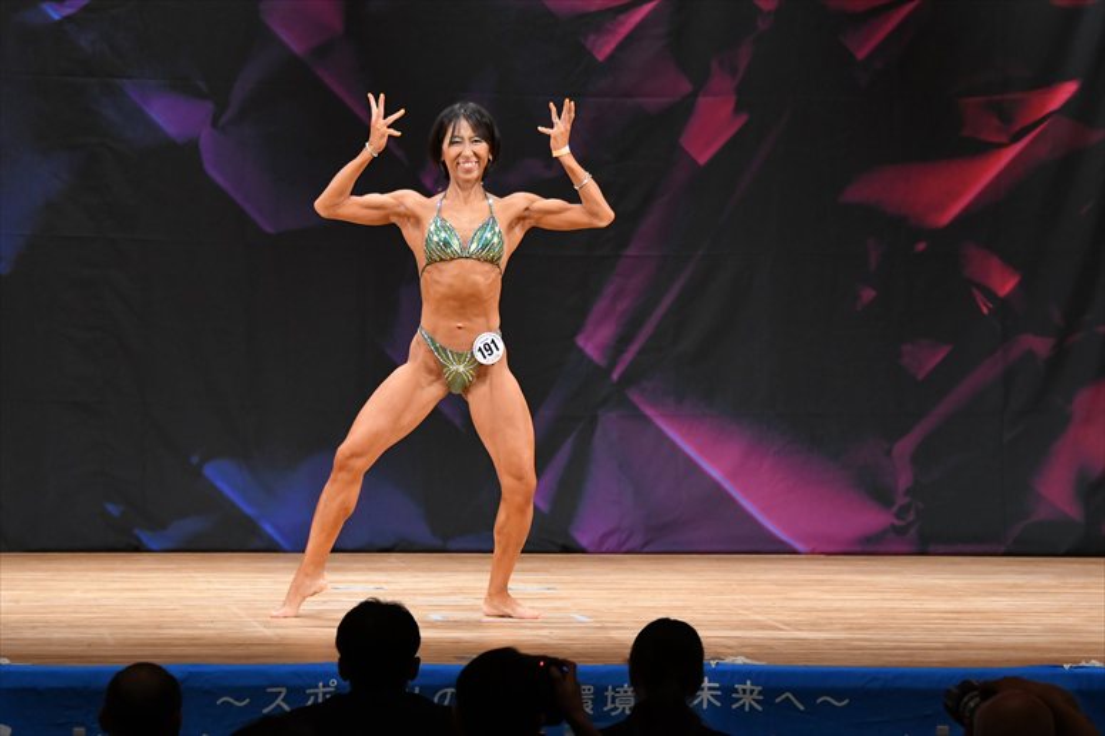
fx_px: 6903
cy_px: 368
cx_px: 552
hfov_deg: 9.2
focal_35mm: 225
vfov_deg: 6.1
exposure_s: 1/400
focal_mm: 150
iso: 3200
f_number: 5.6
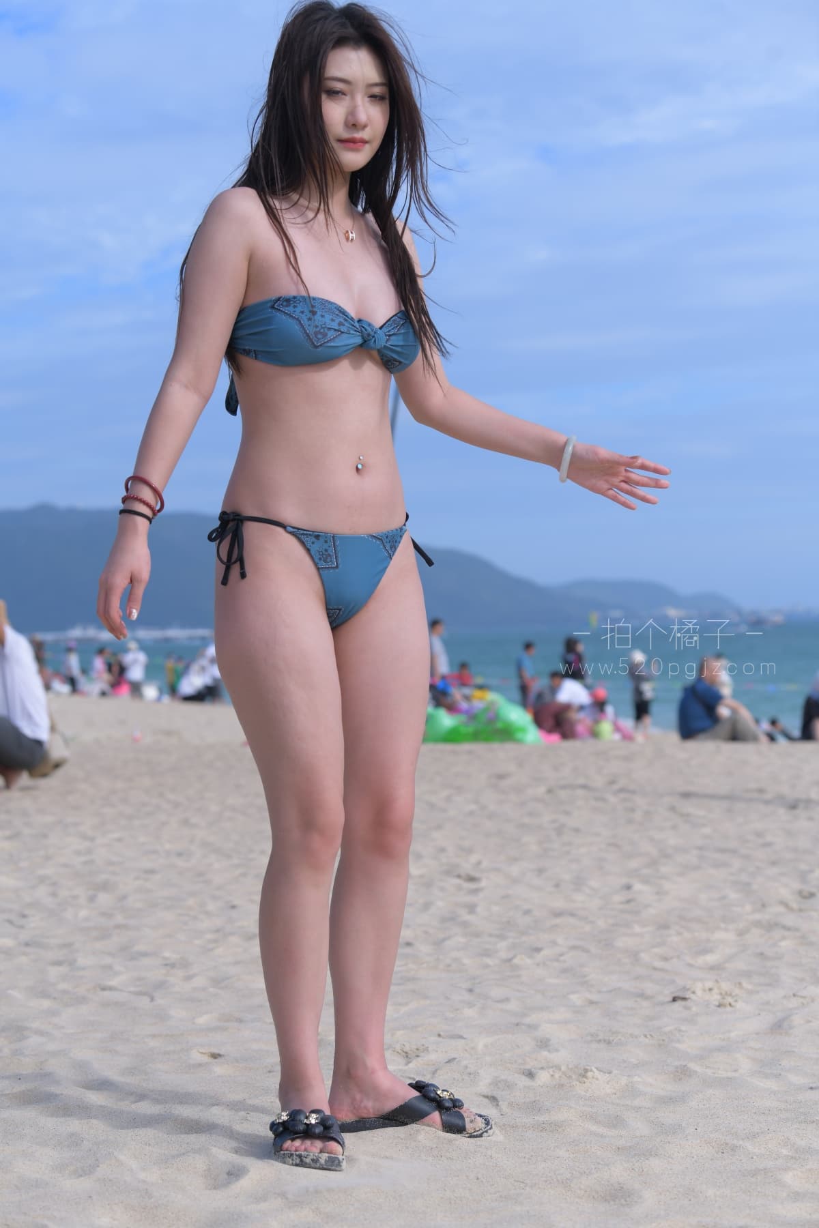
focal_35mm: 70
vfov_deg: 28.8
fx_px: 2389
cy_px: 614
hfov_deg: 19.5
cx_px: 410
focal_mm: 70
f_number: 5
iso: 200
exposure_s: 1/1600
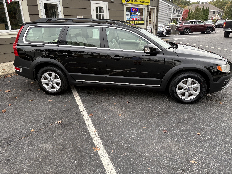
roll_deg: +1.4
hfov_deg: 67.3
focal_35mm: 26
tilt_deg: -19.0
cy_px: 87
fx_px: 174
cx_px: 116
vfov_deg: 53.1
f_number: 1.6
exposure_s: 1/181
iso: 50
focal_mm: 5.96
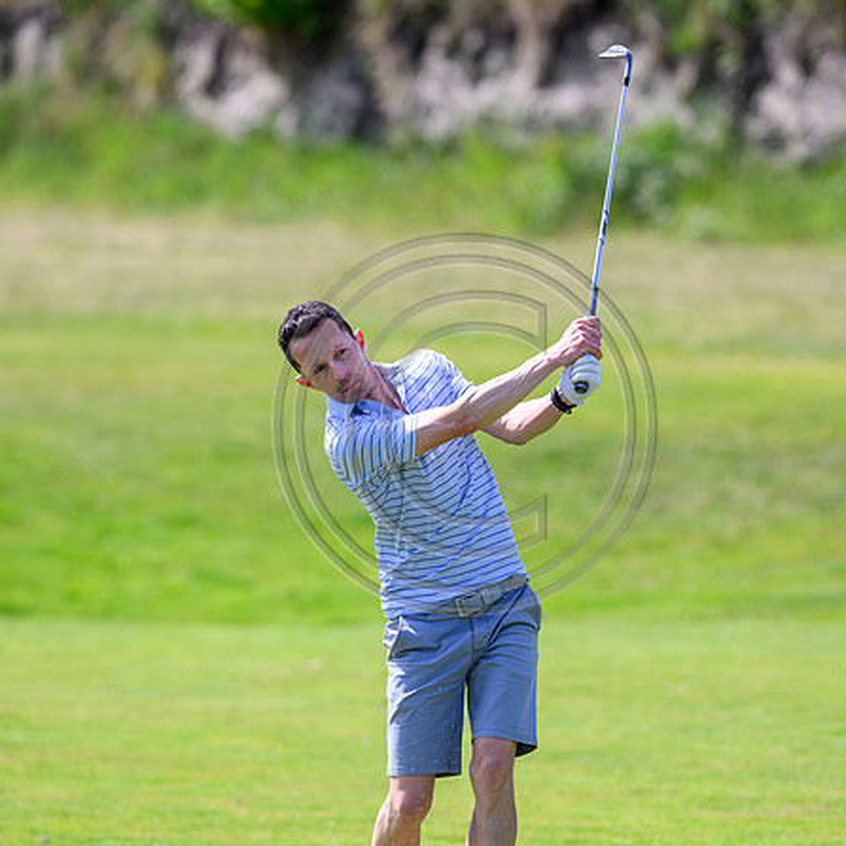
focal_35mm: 513
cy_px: 424
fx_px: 14185
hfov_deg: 3.4
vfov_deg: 3.4
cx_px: 455
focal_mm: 400
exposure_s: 1/3200
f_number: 4
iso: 500
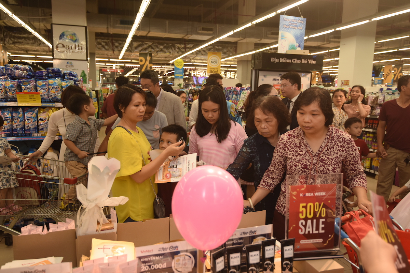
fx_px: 330
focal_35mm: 29
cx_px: 205
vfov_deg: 45.0
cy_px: 136
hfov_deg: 63.6
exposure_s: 1/200
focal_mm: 29
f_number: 4
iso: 1000
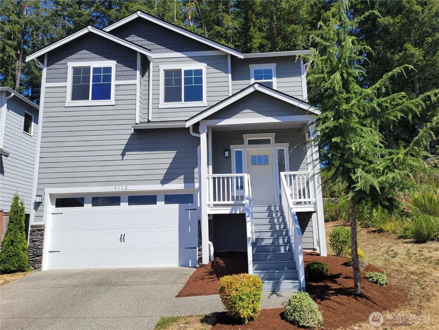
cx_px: 220
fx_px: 330
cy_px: 165
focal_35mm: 26
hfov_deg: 67.3
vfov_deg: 53.1
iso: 40
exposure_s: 1/2271
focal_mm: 5.4
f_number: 1.8
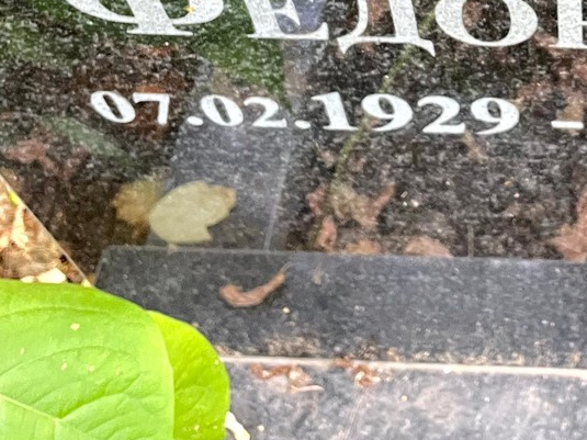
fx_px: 1187
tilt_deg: -49.2
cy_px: -121
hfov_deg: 26.1
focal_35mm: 70
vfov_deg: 19.5
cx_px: 607
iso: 200
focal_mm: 4.2
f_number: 1.6
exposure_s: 1/60
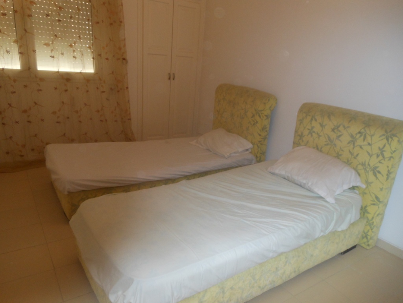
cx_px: 202
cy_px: 152
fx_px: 291
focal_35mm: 25
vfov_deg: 54.9
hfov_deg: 69.4
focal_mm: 4.5
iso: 200
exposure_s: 1/25
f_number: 3.2
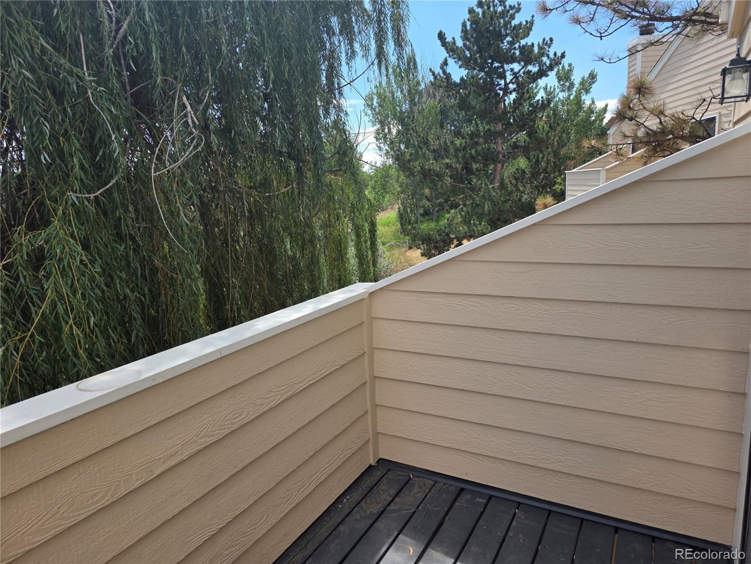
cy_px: 282
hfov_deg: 73.9
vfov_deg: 58.9
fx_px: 499
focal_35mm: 23
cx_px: 376
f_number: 1.7
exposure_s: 1/3327
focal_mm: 6.3
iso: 80
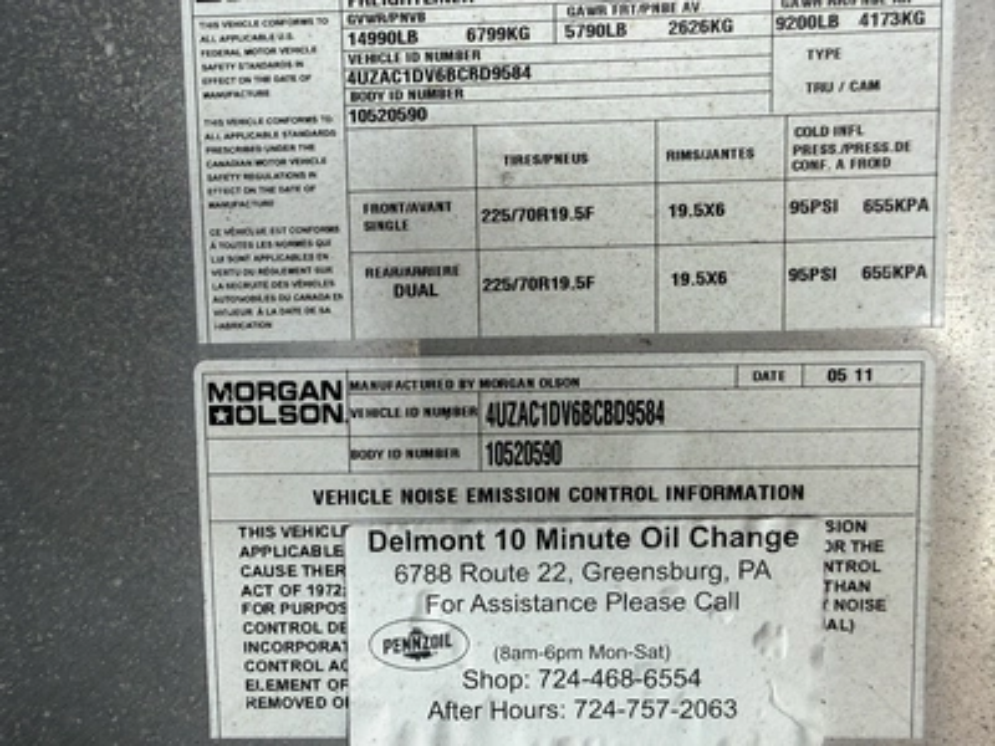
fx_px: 690
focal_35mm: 24
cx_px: 498
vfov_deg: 56.8
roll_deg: +0.7
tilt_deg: -0.4
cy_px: 373
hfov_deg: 71.6
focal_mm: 2.22
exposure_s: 1/121
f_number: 2.2
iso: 80
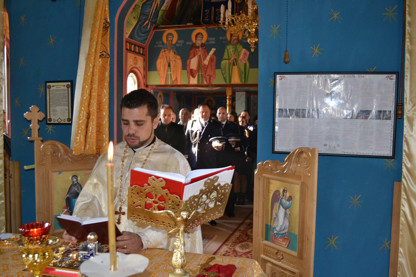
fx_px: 416
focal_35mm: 36
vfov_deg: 36.9
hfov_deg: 53.1
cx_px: 208
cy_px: 138
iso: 1100
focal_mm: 24
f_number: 4
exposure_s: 1/60
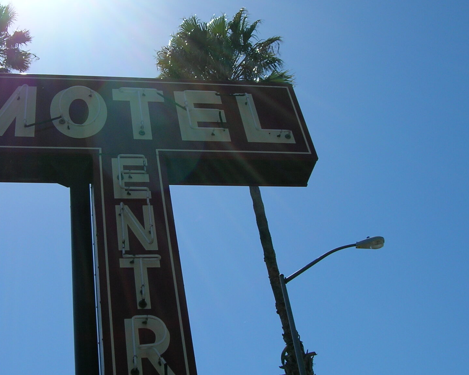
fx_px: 652
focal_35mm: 47
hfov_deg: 39.2
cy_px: 151
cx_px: 167
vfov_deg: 32.0
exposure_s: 1/761
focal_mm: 5.7
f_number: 4.9
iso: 50
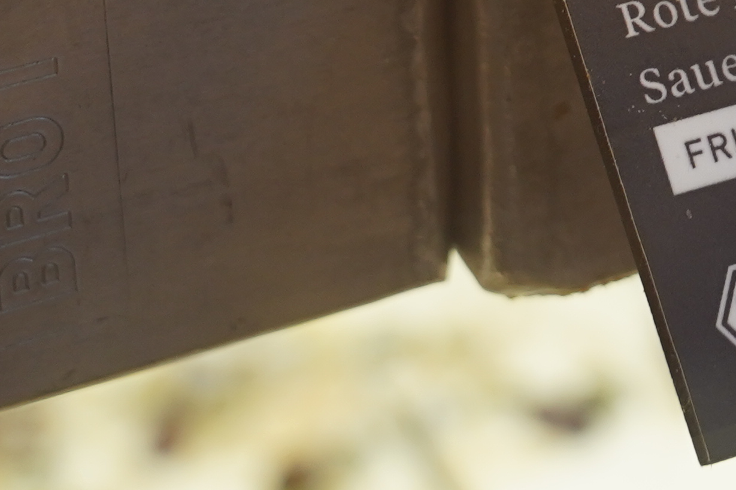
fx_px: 4292
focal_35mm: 210
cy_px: -525
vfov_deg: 6.3
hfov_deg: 9.7
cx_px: 886
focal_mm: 43
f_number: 4
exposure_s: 1/160
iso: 640
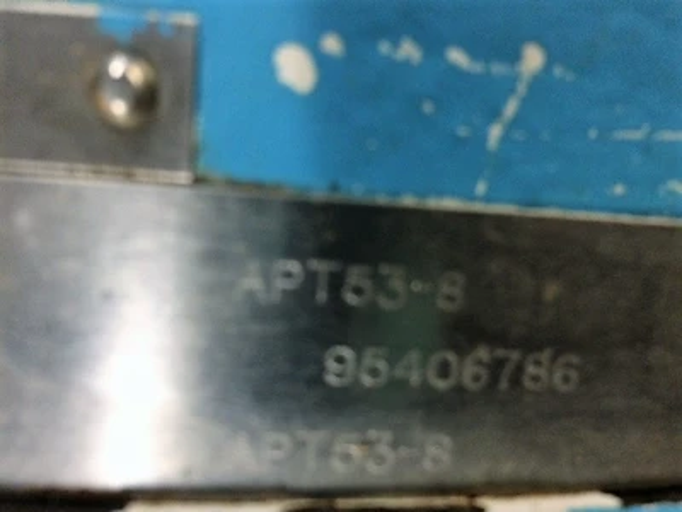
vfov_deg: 48.2
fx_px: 571
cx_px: 341
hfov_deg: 61.7
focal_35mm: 29
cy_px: 256
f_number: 2.2
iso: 320
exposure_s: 1/17
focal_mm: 4.15
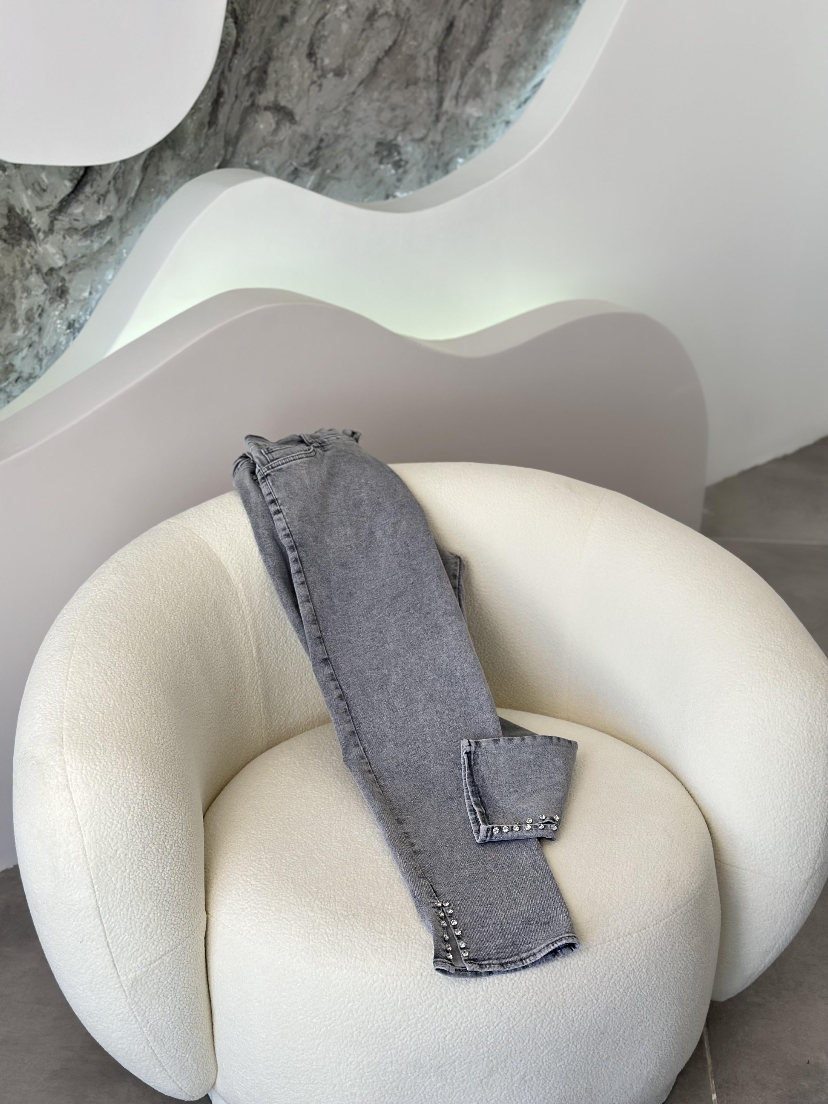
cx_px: 414
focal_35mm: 48
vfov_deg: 39.7
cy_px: 552
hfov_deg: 30.3
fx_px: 1531
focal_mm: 6.86
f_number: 1.78
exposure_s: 1/395
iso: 80
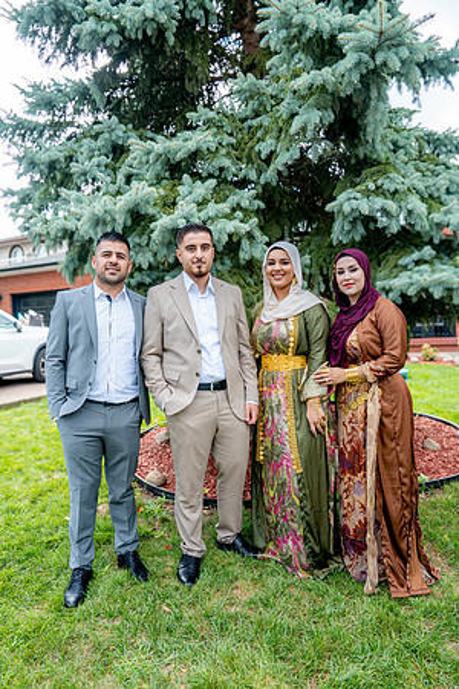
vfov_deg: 73.7
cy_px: 344
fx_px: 459
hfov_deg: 53.1
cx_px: 230
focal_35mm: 24
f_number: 7.1
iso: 320
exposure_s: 1/200
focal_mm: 24
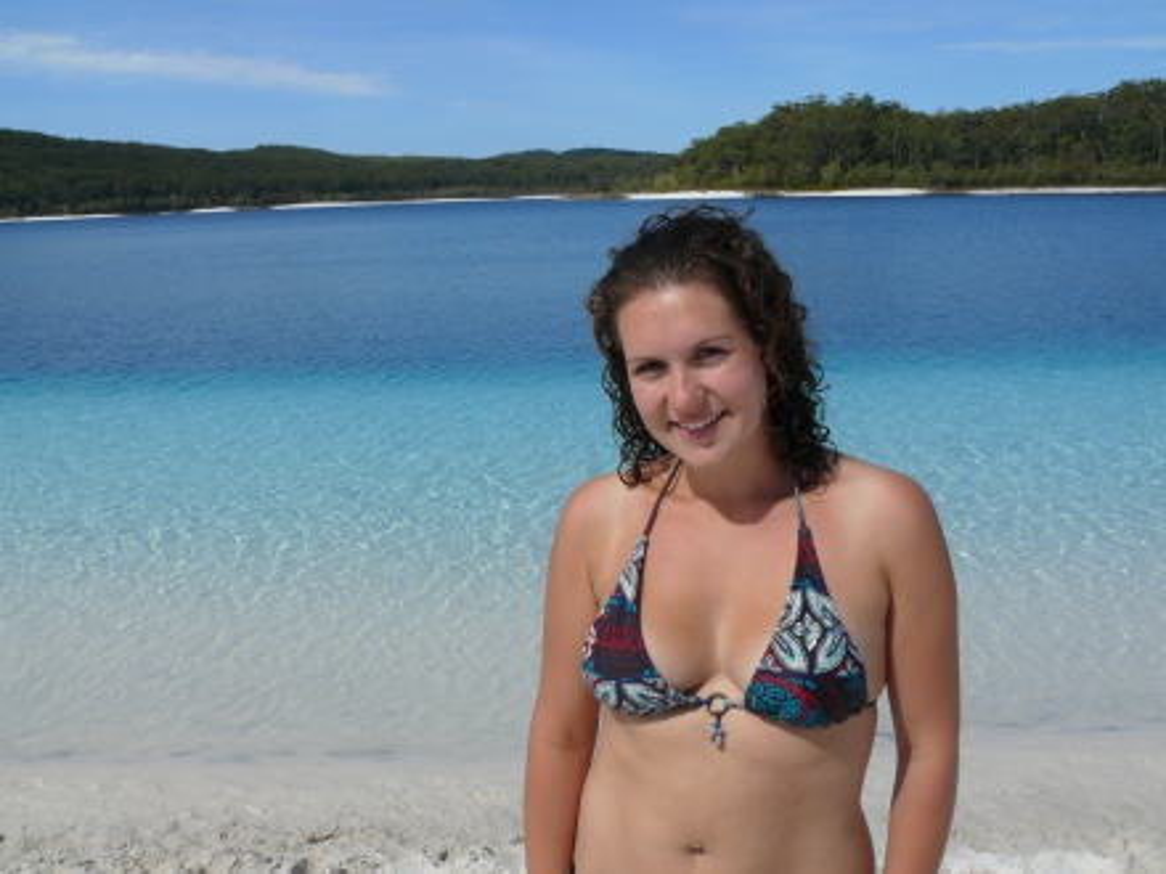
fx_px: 1179
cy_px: 437
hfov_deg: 52.6
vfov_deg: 40.7
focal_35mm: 35
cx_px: 583
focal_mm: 7.4
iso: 100
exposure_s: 1/400
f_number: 7.1
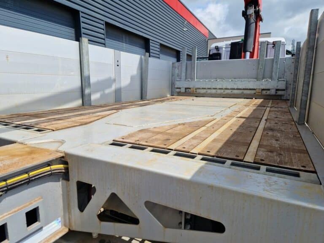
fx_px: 215
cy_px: 122
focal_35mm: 23
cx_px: 162
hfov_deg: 73.9
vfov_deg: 58.9
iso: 50
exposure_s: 1/16393
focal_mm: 5.4
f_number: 1.8
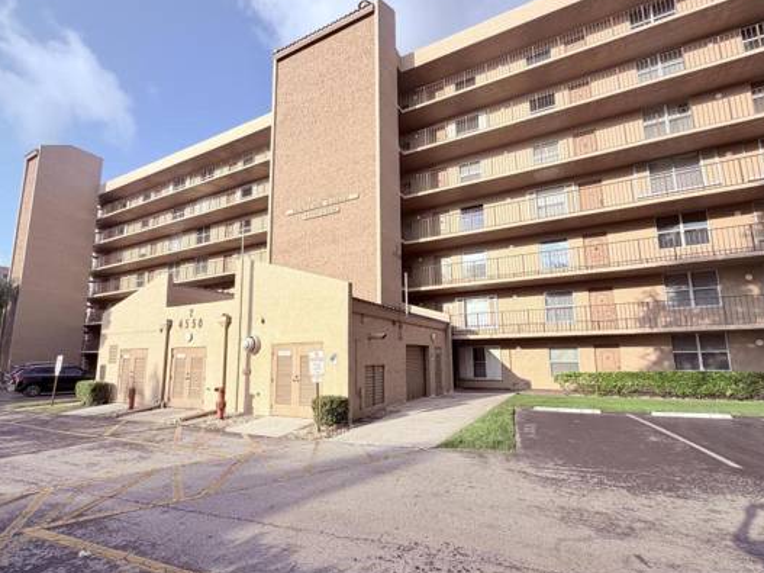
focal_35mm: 17
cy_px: 302
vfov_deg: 74.6
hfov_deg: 91.0
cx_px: 383
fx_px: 375
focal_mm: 2.22
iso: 32
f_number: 2.2
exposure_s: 1/770
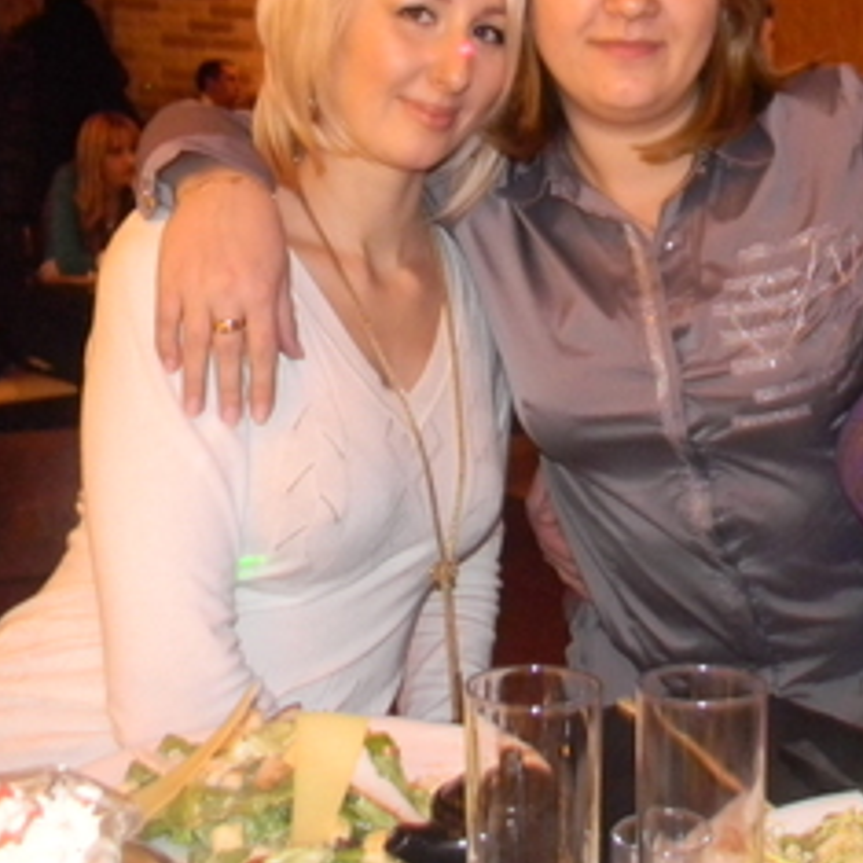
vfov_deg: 29.1
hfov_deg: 28.9
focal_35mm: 58
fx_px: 1636
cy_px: 219
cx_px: 687
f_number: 3.5
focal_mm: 5
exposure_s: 1/2
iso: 400
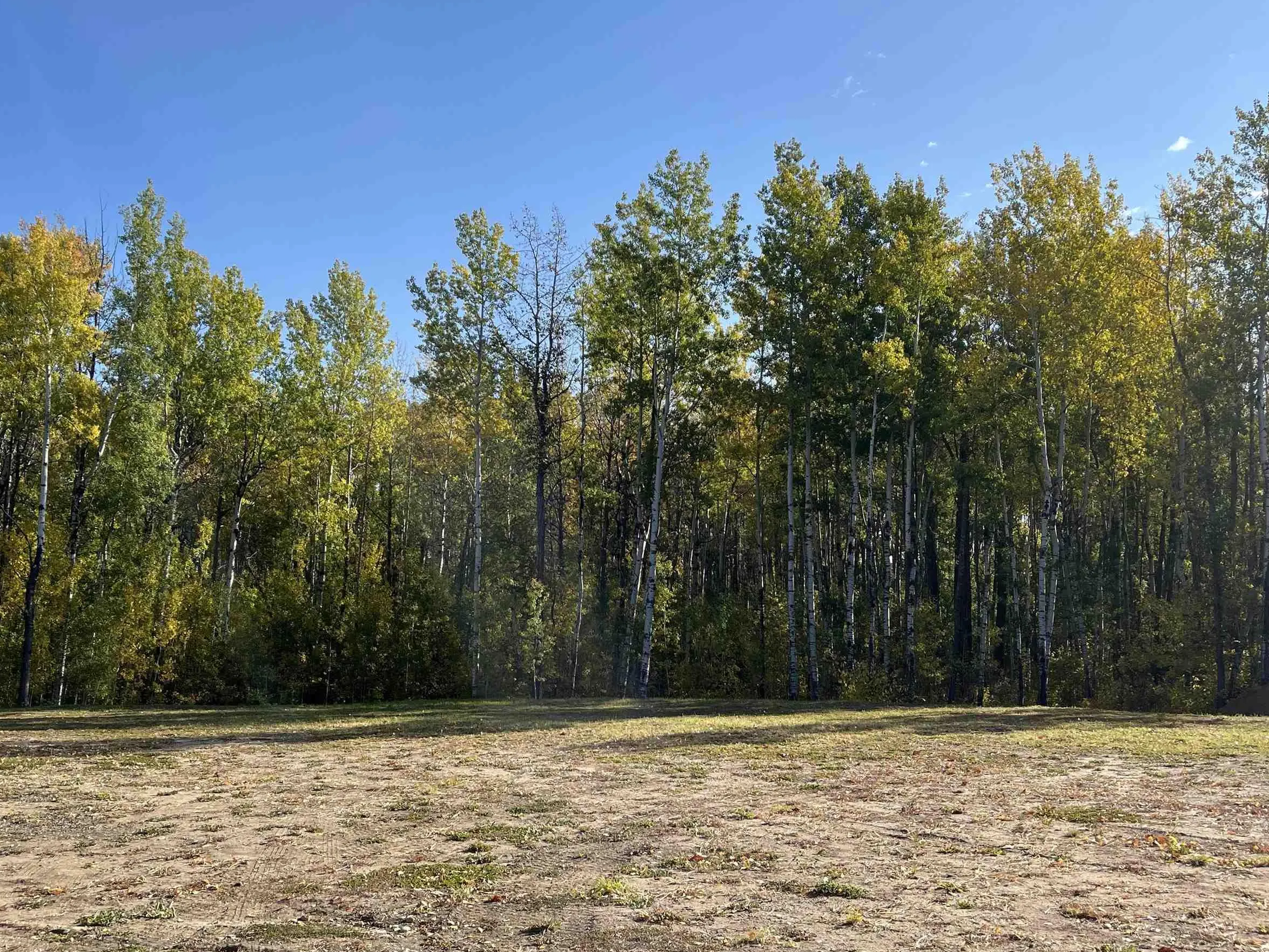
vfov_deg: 41.8
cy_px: 448
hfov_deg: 54.0
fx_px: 1246
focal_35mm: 34
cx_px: 639
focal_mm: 5.1
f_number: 1.6
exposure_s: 1/2571
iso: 50
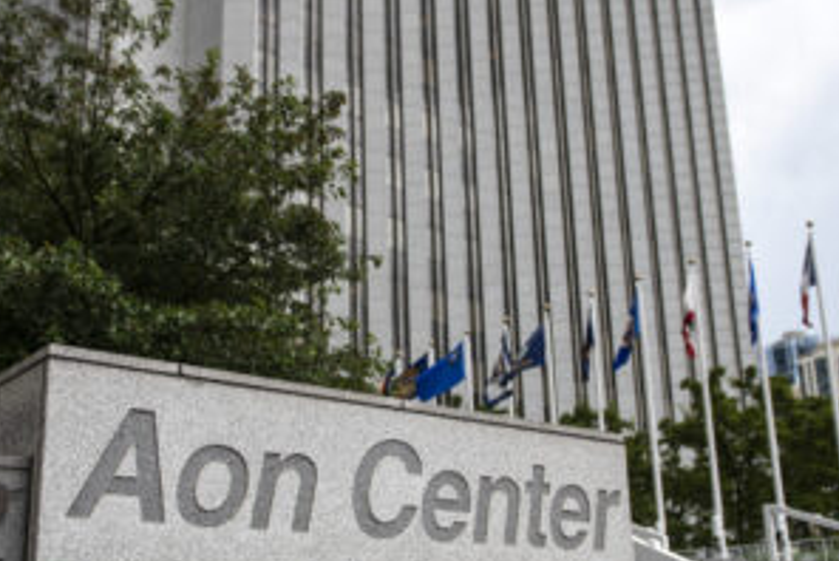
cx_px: 323
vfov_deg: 28.6
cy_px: 336
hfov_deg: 41.6
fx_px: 1096
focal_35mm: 47
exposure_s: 1/1000
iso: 125
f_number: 2.8
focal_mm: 24
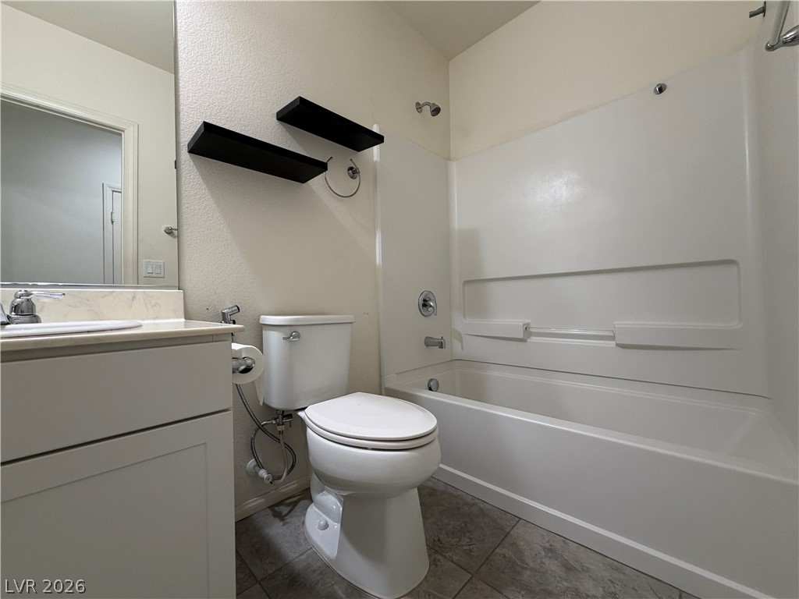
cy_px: 300
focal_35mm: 14
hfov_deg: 102.1
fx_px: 323
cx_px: 400
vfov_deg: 85.7
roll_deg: +0.7
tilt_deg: +0.9
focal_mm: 2.22
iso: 200
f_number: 2.2
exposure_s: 1/60
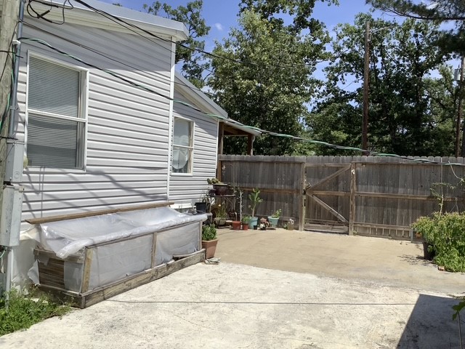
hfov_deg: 58.4
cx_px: 232
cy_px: 174
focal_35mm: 31
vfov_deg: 45.4
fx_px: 416
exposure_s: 1/2398
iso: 25
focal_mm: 3.3
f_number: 2.4
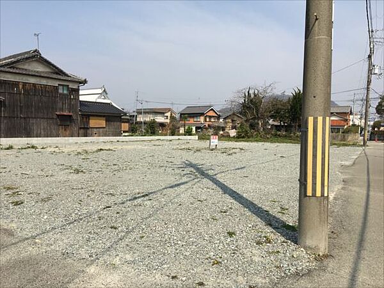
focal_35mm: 29
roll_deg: -0.7
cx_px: 192
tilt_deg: -2.8
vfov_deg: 48.2
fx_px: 322
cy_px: 144
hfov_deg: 61.7
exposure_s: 1/2137
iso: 25
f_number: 2.2
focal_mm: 4.15
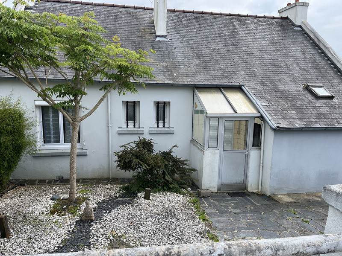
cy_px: 128
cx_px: 171
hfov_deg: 67.3
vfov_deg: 53.1
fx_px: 257
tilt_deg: -9.5
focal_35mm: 26
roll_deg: -1.4
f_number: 1.6
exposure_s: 1/1580
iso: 50
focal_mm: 5.1
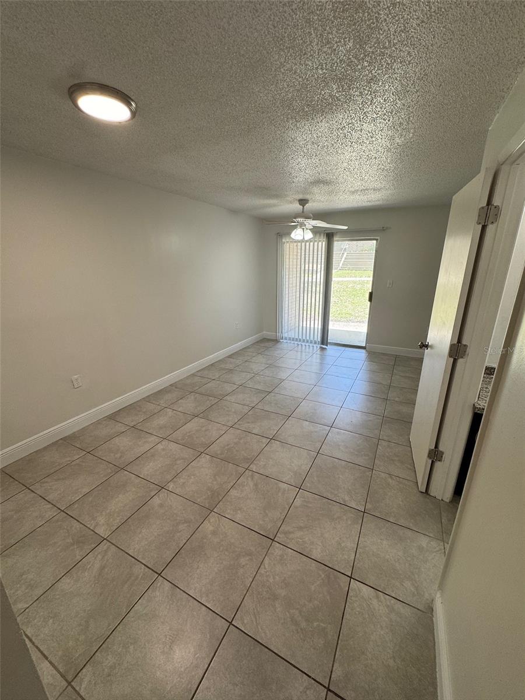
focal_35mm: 14
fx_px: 283
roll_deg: +0.3
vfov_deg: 102.1
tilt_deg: -16.4
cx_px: 262
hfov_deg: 85.7
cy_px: 350
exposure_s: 1/120
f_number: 2.2
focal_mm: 2.22
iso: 80
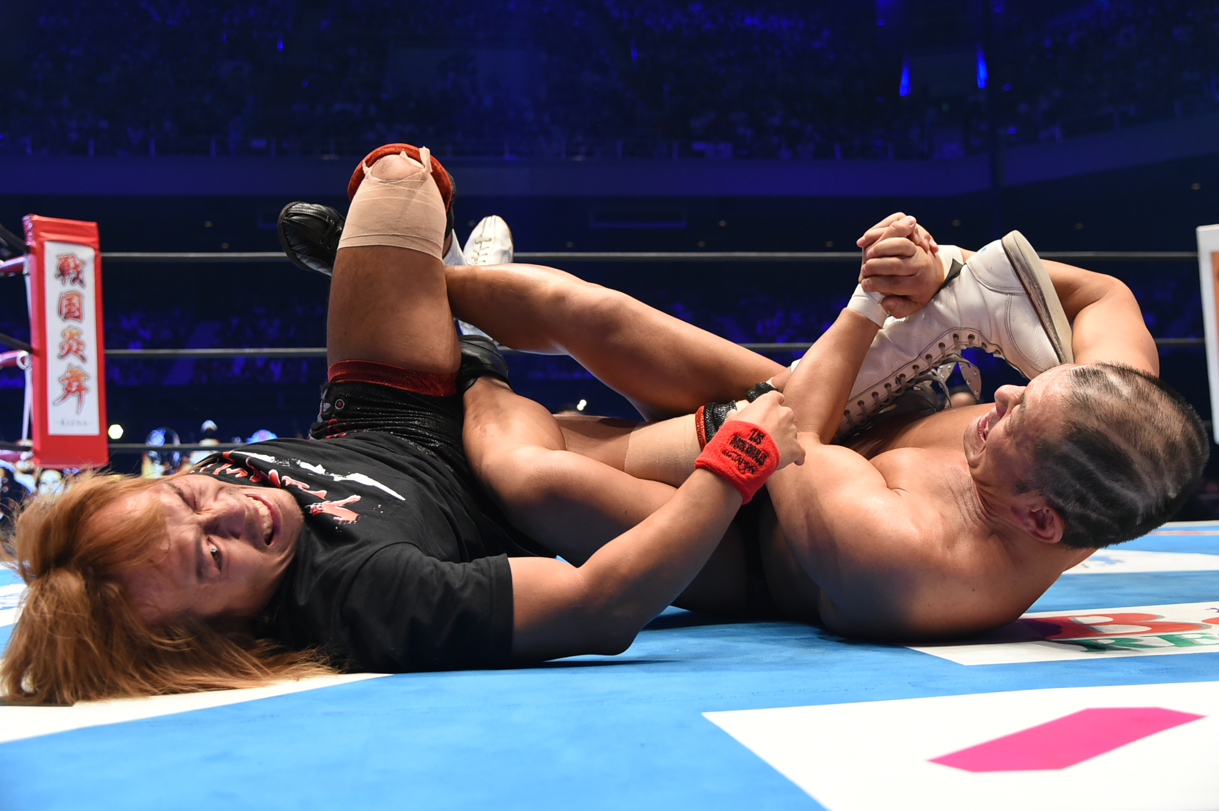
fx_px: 1286
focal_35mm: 38
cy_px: 406
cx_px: 610
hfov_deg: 50.7
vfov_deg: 35.0
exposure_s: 1/640
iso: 4000
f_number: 5
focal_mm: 38
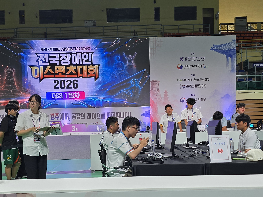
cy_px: 136
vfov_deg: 33.2
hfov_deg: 43.8
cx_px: 124
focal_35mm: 43
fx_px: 327
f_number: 1.7
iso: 20
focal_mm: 6.3
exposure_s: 1/53.3
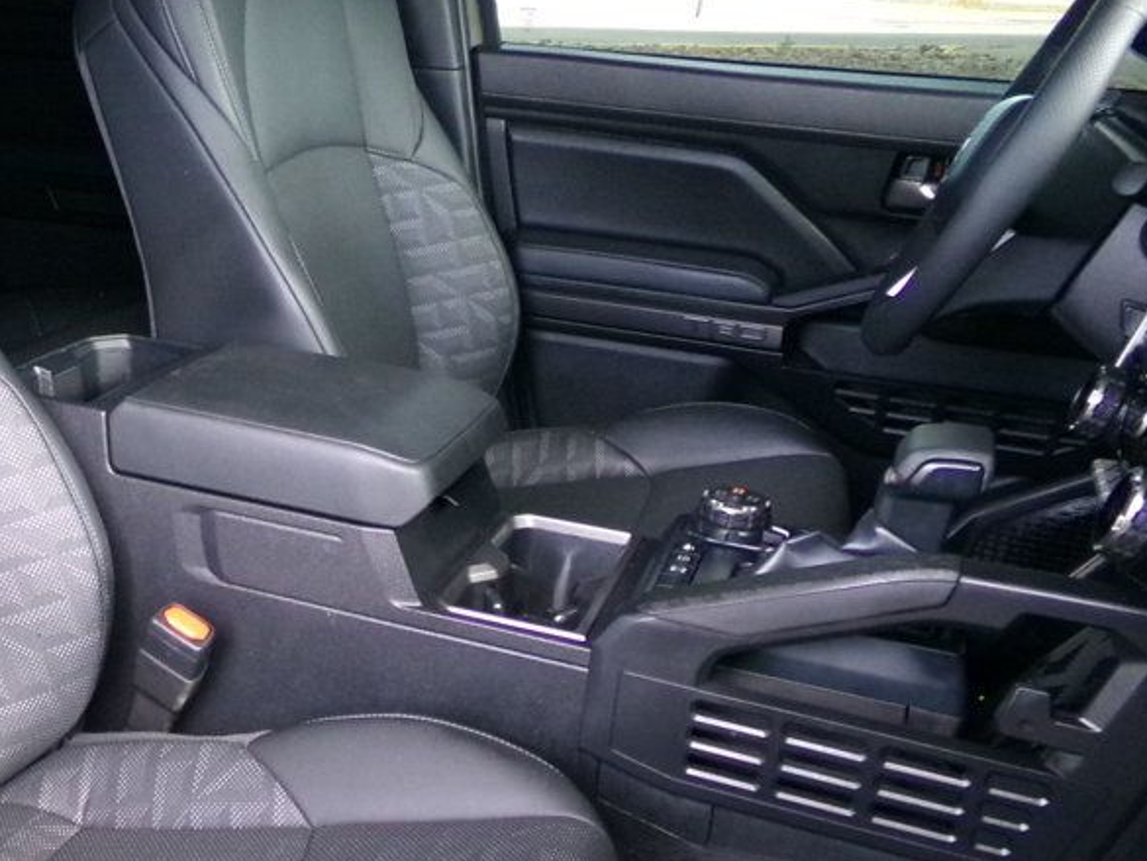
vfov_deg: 34.3
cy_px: 479
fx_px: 1392
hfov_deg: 42.9
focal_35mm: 42
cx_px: 247
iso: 672
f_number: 3.7
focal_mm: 4.3
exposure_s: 1/60
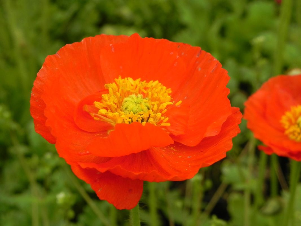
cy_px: 113
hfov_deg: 23.0
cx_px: 150
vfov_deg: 17.4
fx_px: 739
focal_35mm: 85
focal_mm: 15.1
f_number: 4.5
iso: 160
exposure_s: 1/500
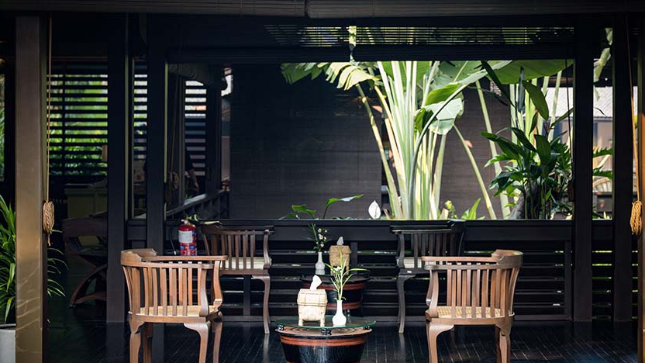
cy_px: 229
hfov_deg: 24.4
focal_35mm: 87
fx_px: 1488
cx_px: 357
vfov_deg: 13.9
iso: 1600
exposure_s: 1/200
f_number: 4.5
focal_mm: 72
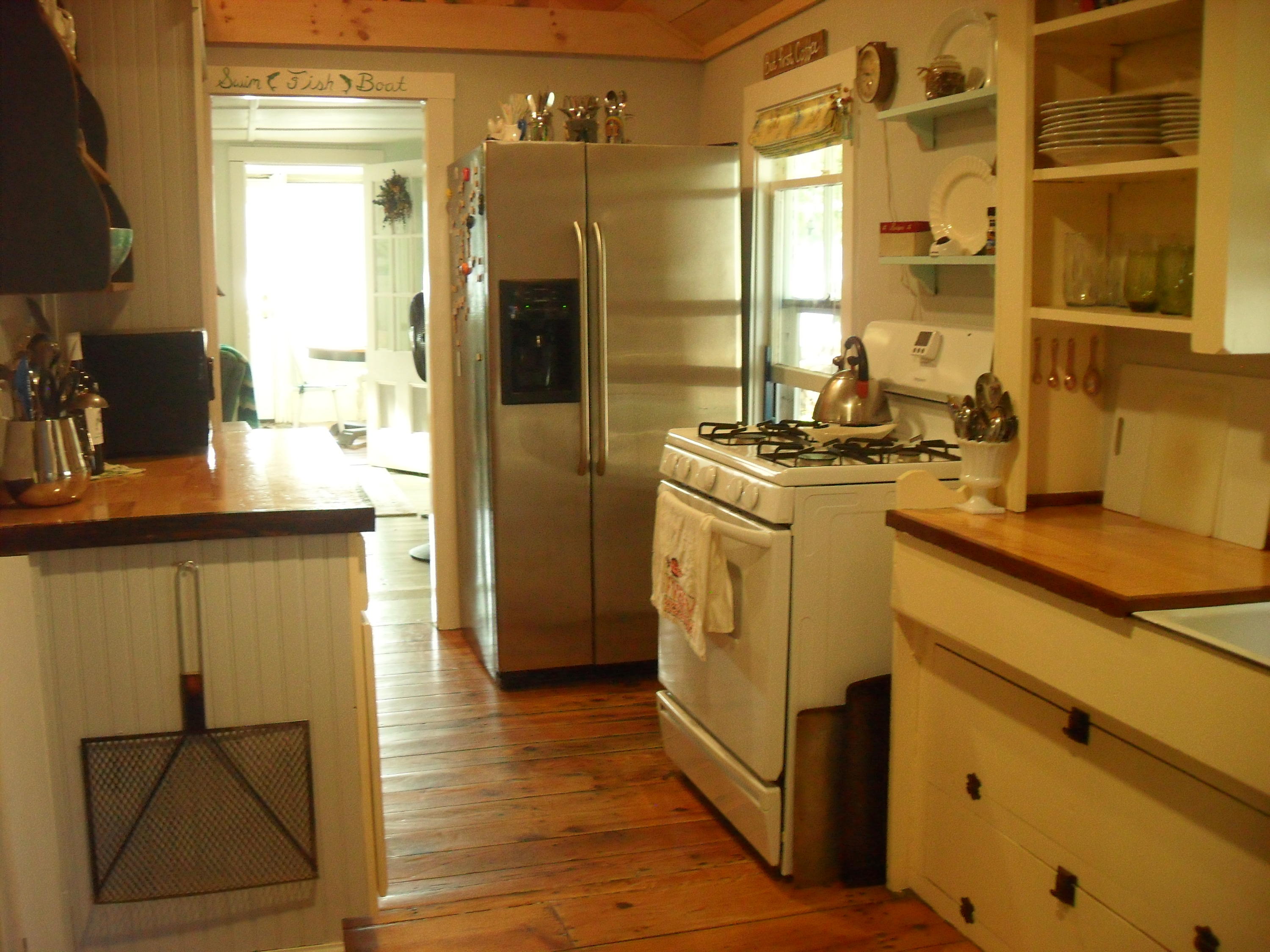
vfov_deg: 40.7
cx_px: 635
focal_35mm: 35
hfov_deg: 52.6
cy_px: 476
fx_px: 1284
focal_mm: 6.2
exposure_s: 1/30
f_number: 2.8
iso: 240
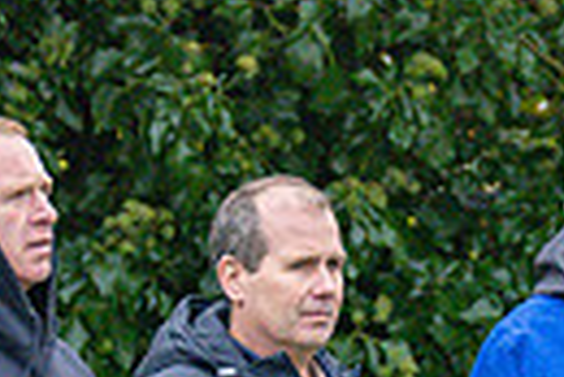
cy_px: 637
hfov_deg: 1.0
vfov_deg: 0.7
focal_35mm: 2008
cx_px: 213
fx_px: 31493
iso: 4000
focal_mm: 300
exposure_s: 1/6400
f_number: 2.8
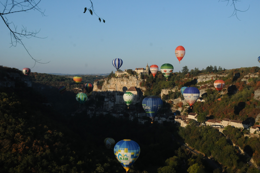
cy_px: 86
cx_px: 130
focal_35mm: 48
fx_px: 346
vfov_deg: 28.0
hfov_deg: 41.2
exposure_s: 1/1000
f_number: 9
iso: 800
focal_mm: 32
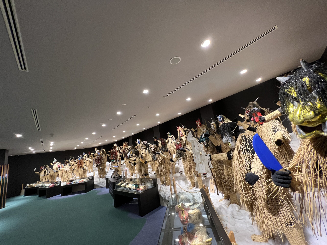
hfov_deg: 106.2
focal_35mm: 13
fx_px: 123
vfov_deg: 89.9
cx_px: 164
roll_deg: +9.2
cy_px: 122
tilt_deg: +11.9
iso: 250
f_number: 1.8
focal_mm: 1.57
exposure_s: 1/50
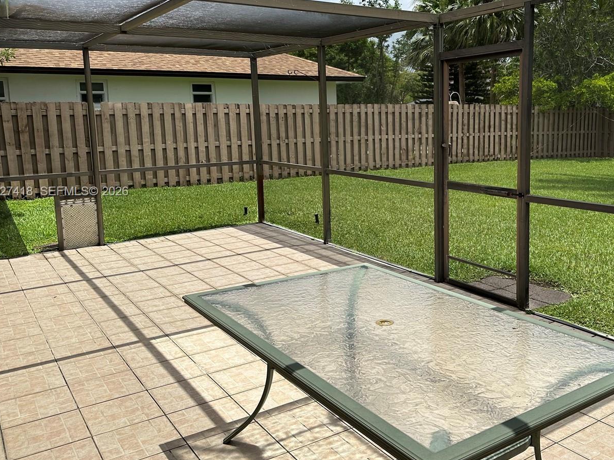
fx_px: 568
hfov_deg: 56.2
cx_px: 379
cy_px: 192
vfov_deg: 44.0
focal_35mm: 32
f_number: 1.78
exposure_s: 1/5848
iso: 80
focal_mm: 6.86
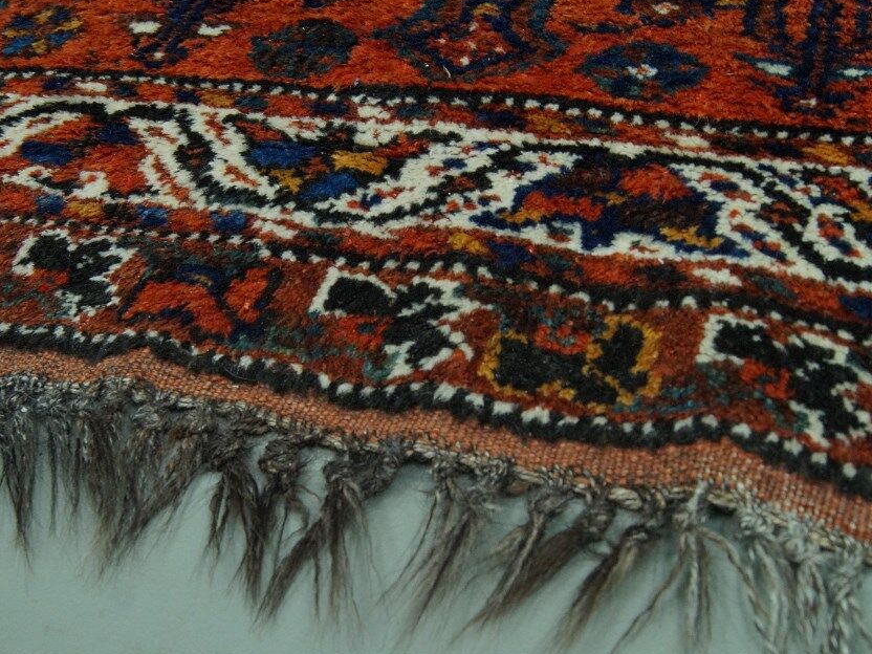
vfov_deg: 28.0
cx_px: 353
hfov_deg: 36.7
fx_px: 1310
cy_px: 389
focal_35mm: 52
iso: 800
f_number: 8
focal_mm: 24
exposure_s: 1/20
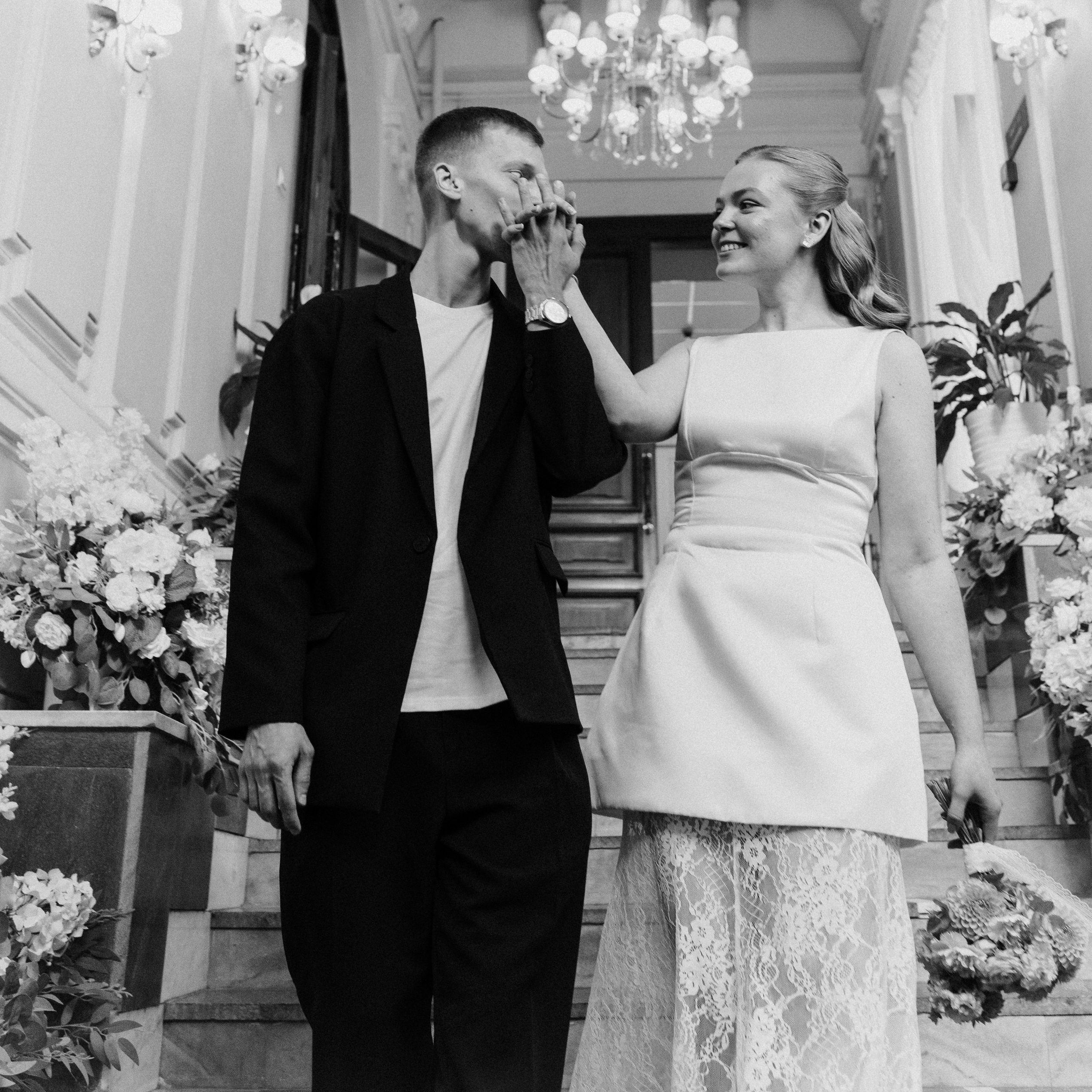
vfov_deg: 36.7
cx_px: 543
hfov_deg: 37.6
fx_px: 1606
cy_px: 284
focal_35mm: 45
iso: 2000
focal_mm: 35
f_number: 3.5
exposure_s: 1/320
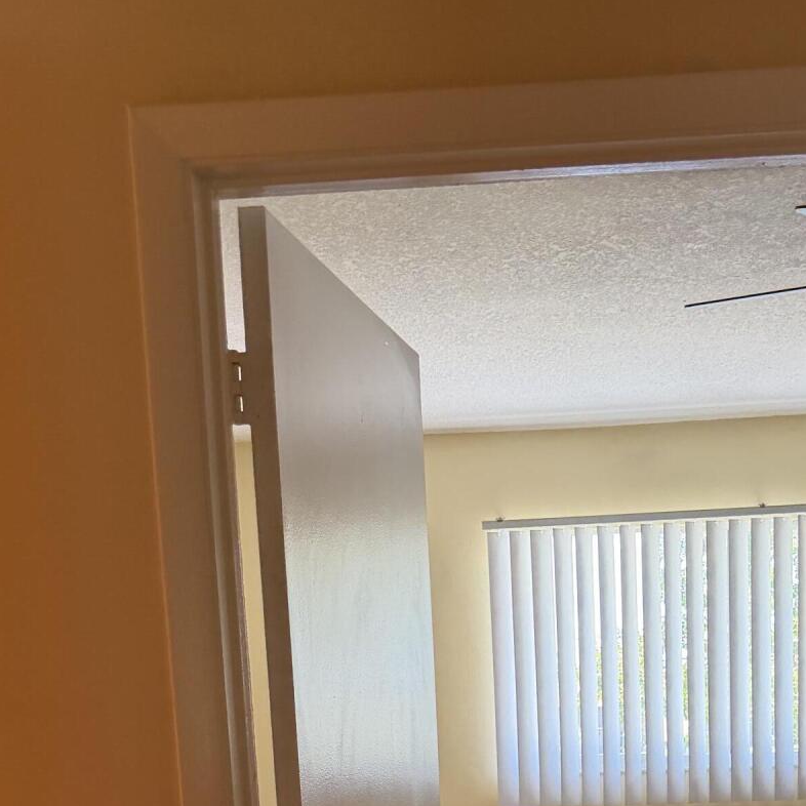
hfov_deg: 31.2
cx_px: 586
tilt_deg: -8.6
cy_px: 924
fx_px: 1423
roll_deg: +3.2
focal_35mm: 54
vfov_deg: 28.3
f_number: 1.78
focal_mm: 6.76
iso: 200
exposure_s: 1/60
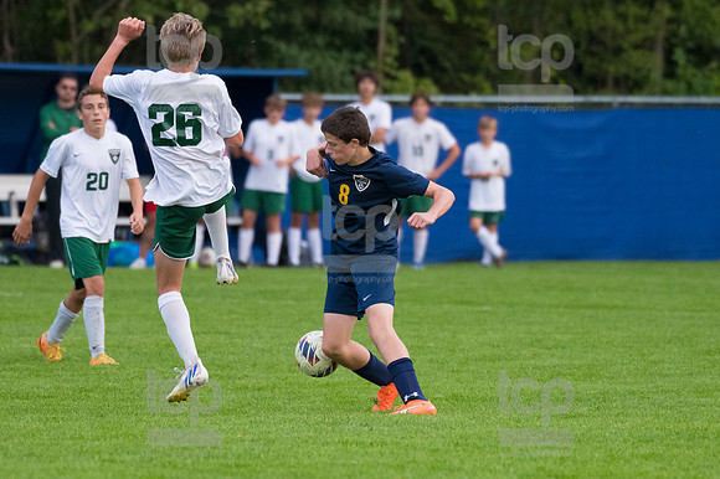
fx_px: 10194
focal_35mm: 510
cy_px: 240
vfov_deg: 2.7
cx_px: 360
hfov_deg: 4.0
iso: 3200
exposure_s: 1/2000
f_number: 5.6
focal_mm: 340
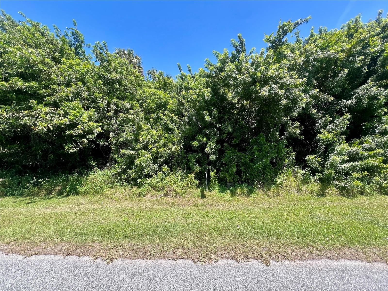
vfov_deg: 89.9
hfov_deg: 106.2
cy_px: 146
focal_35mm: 13
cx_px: 194
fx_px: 146
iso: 32
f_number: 1.8
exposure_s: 1/416
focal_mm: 1.57
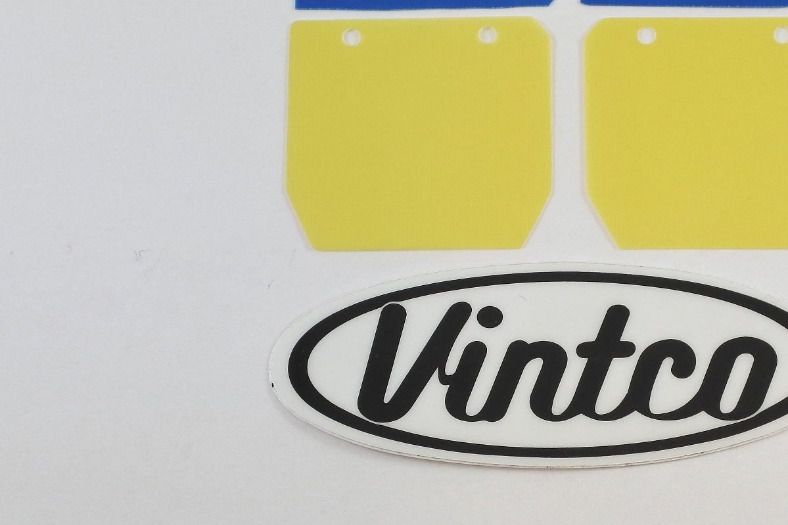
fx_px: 1204
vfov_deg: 24.6
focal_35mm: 55
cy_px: 203
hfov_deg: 35.7
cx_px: 554
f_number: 4
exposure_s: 1/200
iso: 400
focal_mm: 14
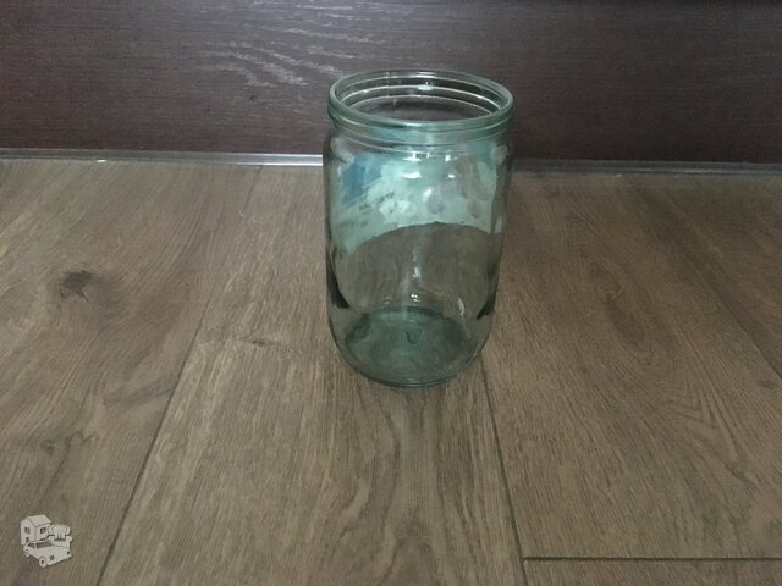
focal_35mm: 29
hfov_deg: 61.7
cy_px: 293
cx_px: 391
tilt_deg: -31.1
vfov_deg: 48.2
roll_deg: -1.8
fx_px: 655
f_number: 2.2
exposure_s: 1/17
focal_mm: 4.15
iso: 1600
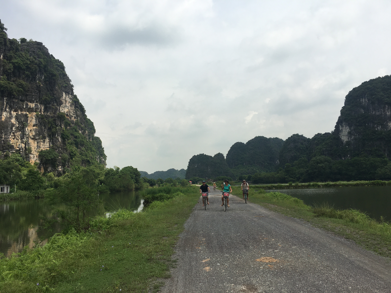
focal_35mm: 29
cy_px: 146
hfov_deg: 61.7
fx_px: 328
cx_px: 196
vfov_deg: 48.2
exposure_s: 1/2137
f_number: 2.2
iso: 25
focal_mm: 4.15
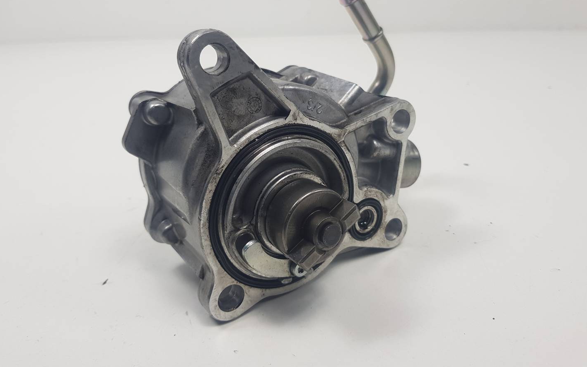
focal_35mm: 28
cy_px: 162
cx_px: 291
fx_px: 448
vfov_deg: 44.5
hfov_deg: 66.5
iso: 40
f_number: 1.7
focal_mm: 4.2
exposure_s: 1/364
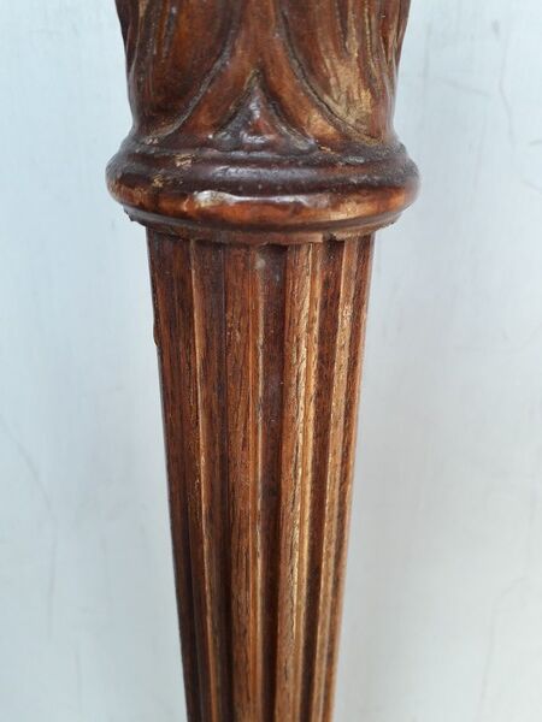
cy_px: 361
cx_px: 271
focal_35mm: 27
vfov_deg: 65.3
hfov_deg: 51.4
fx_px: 564
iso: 50
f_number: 1.9
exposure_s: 1/50
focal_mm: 3.6
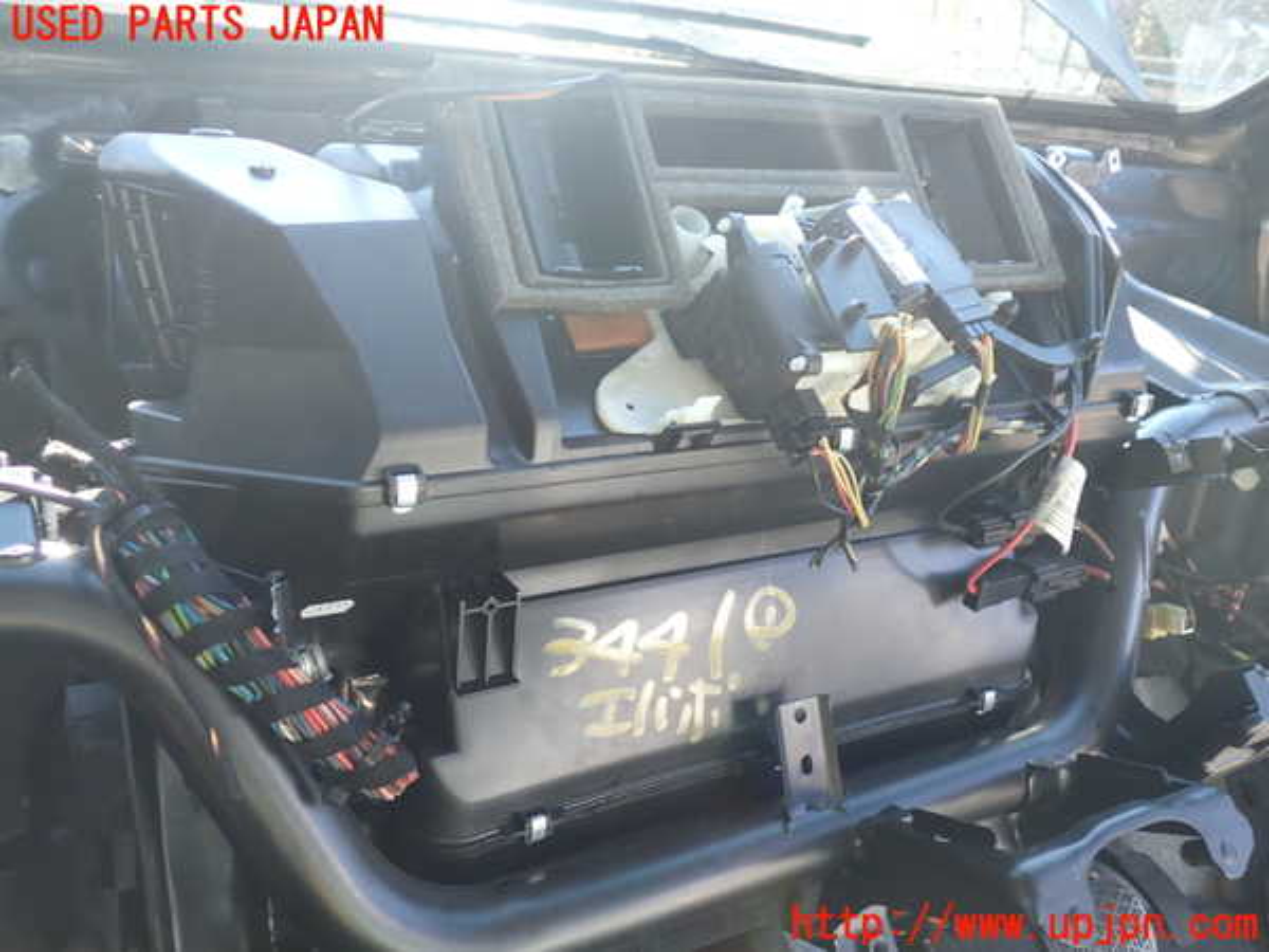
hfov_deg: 60.0
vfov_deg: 46.8
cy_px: 476
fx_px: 1100
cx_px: 634
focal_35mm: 30
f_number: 2.3
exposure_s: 1/80
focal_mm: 5.4
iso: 100
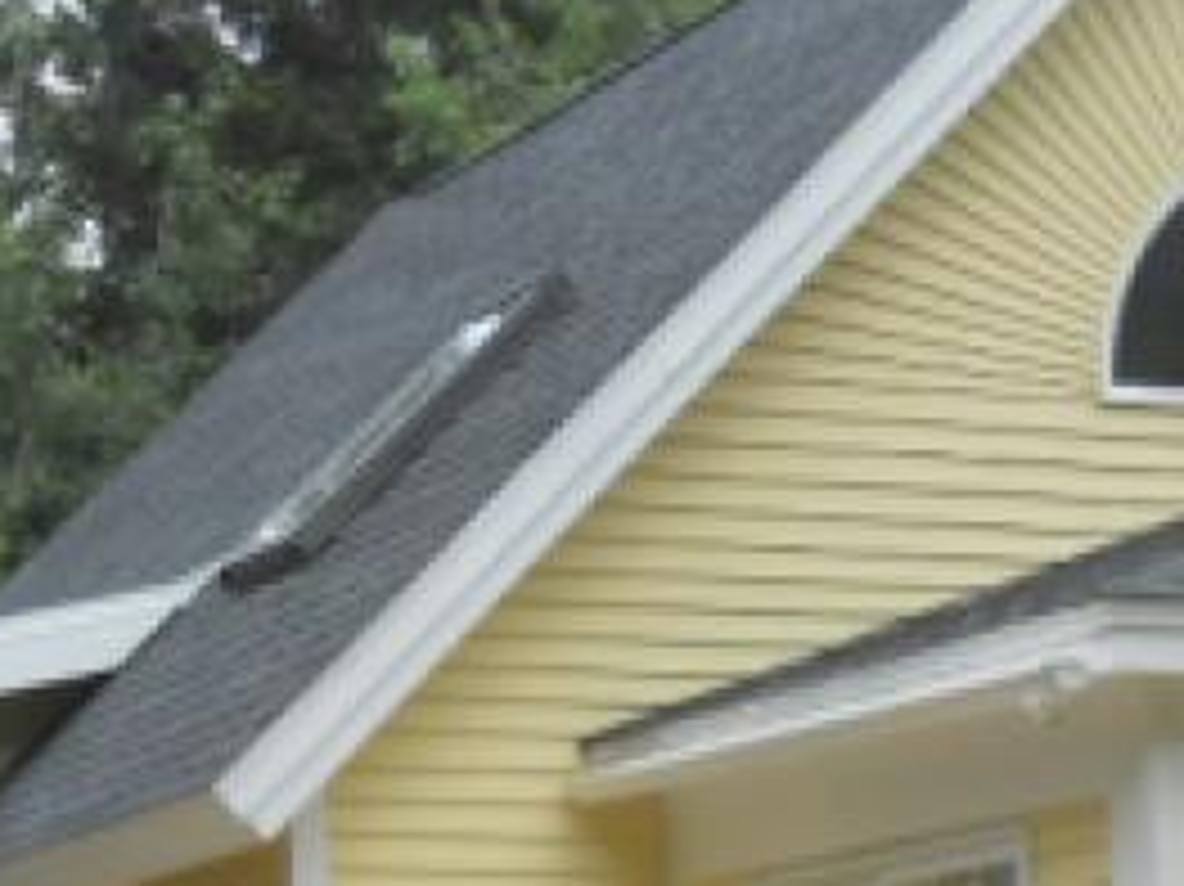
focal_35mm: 148
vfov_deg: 9.8
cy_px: 1140
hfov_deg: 13.3
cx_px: 968
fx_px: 5060
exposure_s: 1/200
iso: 80
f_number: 3.9
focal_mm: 6.9
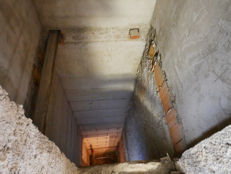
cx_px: 116
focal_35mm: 24
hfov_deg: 71.6
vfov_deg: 56.9
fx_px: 160
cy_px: 87
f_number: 16
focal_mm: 12
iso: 3200
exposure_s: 1.6
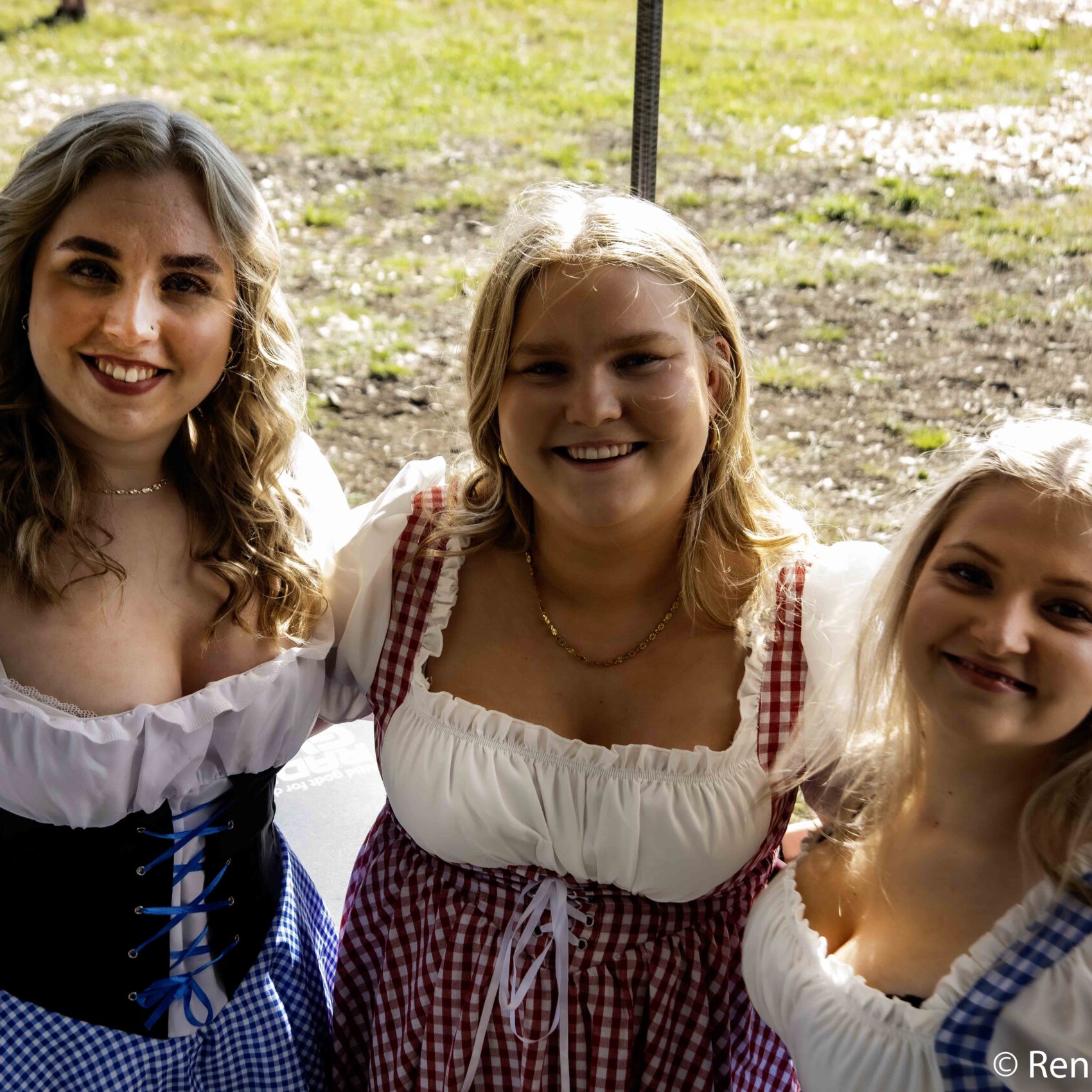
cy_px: 548
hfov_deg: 26.9
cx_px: 475
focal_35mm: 64
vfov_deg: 26.9
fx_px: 2284
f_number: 8
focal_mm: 50
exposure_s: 1/125
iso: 400
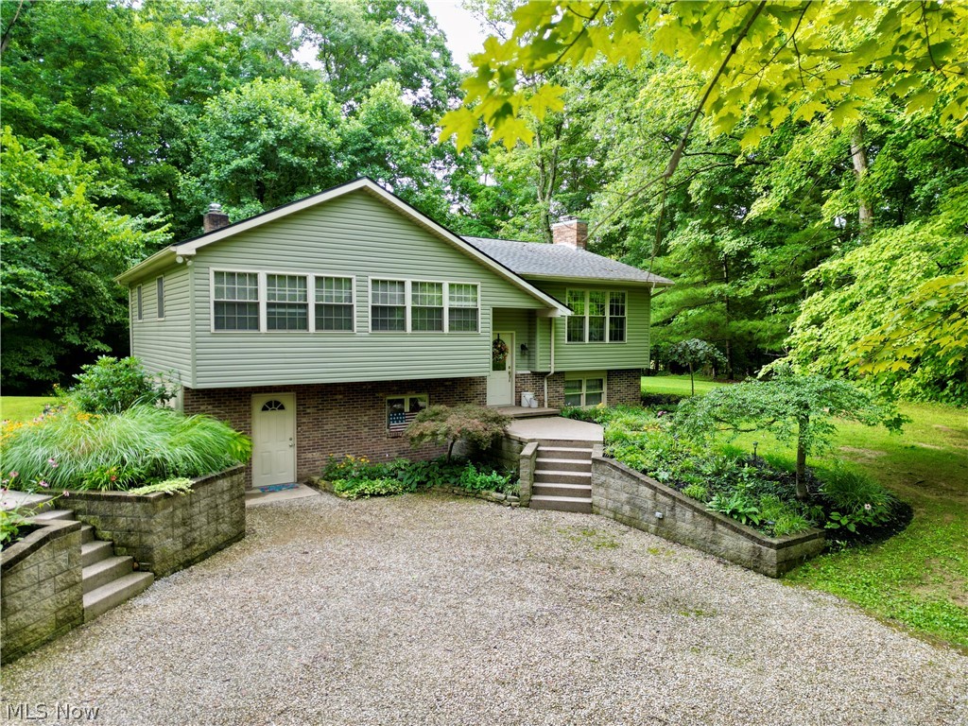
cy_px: 363
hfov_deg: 71.6
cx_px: 484
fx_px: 671
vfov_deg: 56.8
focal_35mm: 24
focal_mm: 6.72
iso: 110
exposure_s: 1/250
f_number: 1.7
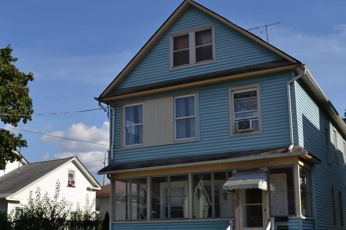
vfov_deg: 26.9
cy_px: 143
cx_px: 158
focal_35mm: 50
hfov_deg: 39.6
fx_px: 480
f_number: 10
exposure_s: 1/200
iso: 100
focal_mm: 26
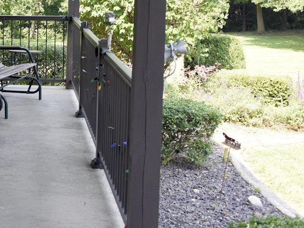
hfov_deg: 24.2
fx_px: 650
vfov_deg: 19.4
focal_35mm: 74
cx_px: -51
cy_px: 12
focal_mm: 32
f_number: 3.8
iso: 200
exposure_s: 1/125
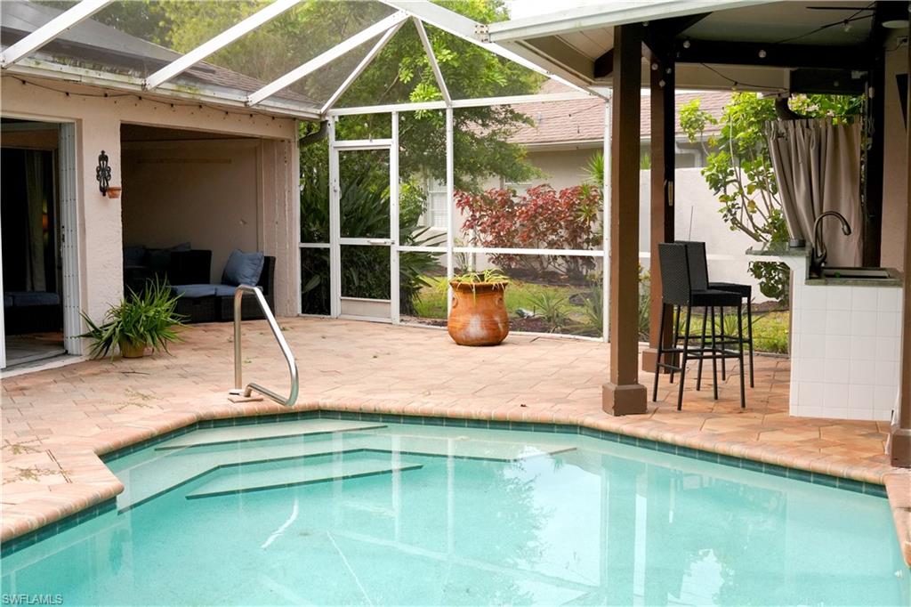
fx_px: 1062
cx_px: 456
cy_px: 304
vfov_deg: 31.9
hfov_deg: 46.4
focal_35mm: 42
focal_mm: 28
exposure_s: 1/1600
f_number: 5.6
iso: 1000
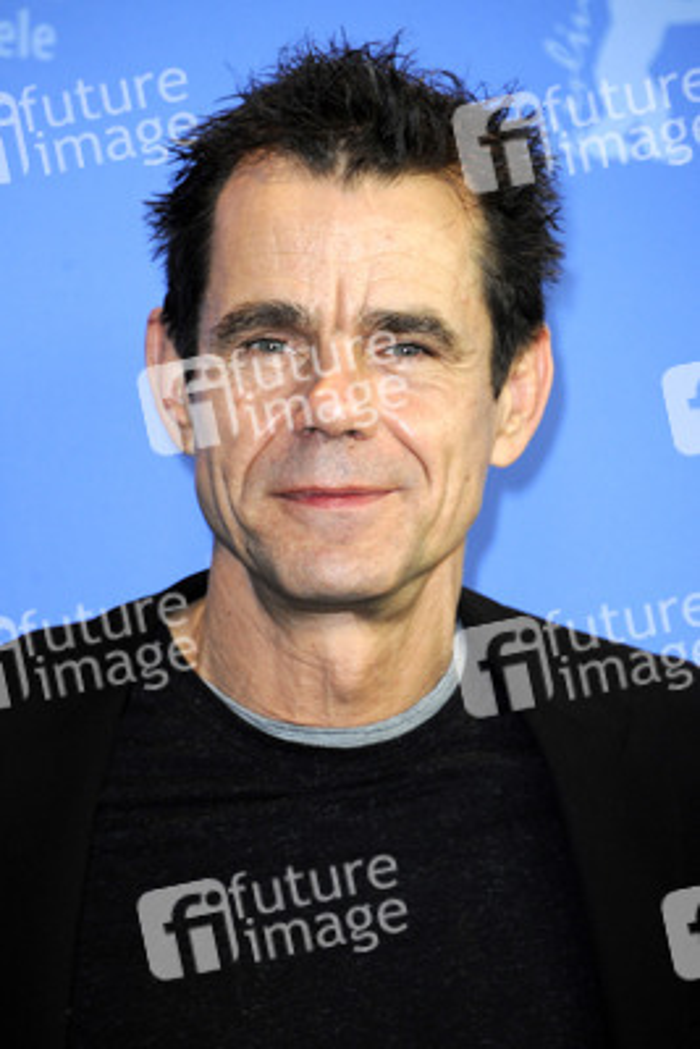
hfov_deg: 4.6
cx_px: 350
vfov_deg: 6.9
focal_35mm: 300
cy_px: 524
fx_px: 8742
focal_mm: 300
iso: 1600
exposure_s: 1/250
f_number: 5.6
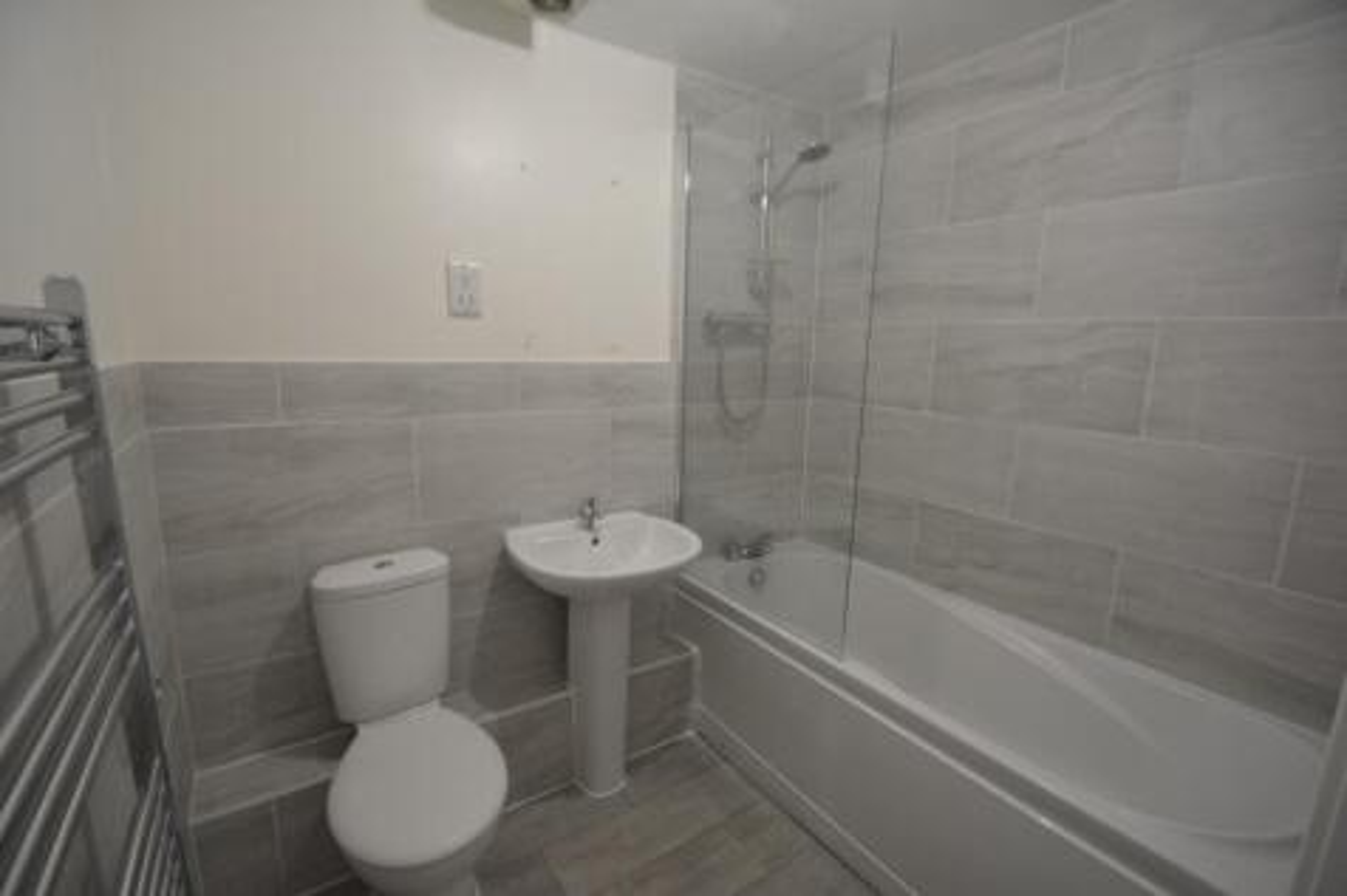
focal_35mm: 15
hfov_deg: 100.4
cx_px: 674
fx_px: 561
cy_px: 448
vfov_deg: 77.3
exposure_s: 1/60
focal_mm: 10
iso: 560
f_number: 4
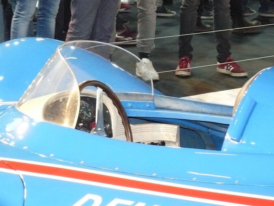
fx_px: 1156
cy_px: 103
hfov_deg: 13.5
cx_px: 137
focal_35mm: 146
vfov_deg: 10.2
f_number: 3.2
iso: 400
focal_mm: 16.2
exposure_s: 1/40
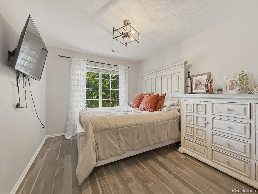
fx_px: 104
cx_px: 129
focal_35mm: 14
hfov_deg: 102.1
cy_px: 97
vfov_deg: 85.7
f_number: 2.2
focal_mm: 2.2
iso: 250
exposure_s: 1/120
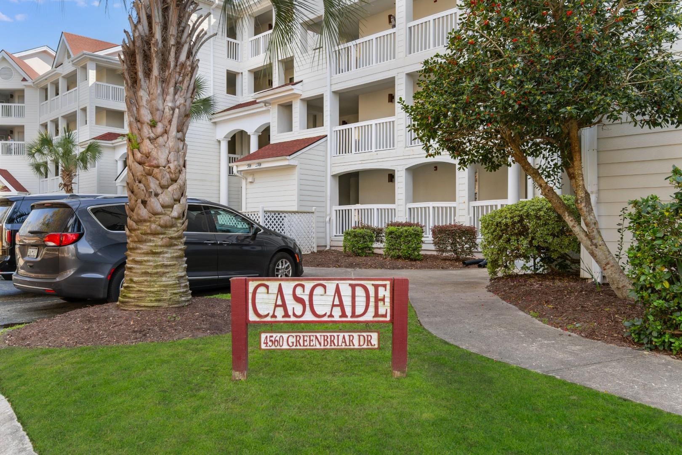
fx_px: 568
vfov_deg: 43.6
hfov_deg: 61.9
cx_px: 341
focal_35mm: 30
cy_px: 228
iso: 100
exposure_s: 1/80
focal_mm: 20
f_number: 5.6
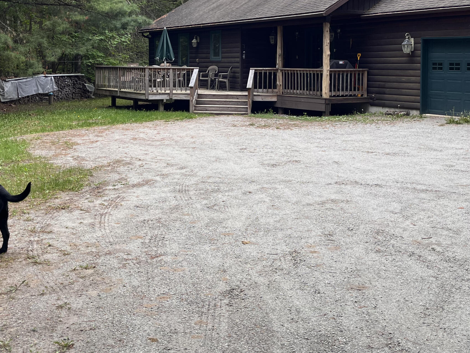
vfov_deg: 31.0
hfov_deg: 41.2
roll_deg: -0.5
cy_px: 90
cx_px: 249
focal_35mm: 46
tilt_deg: -2.1
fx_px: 625
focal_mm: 5.1
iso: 50
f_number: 1.6
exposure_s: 1/122
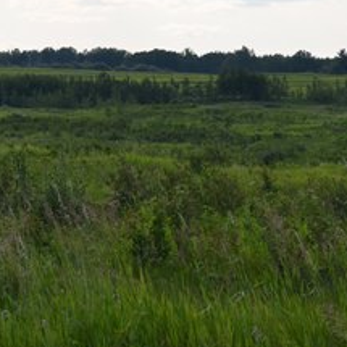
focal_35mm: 179
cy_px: 74
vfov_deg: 9.7
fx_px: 2030
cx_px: 278
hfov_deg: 9.7
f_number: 8
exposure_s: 1/250
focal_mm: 50
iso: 100
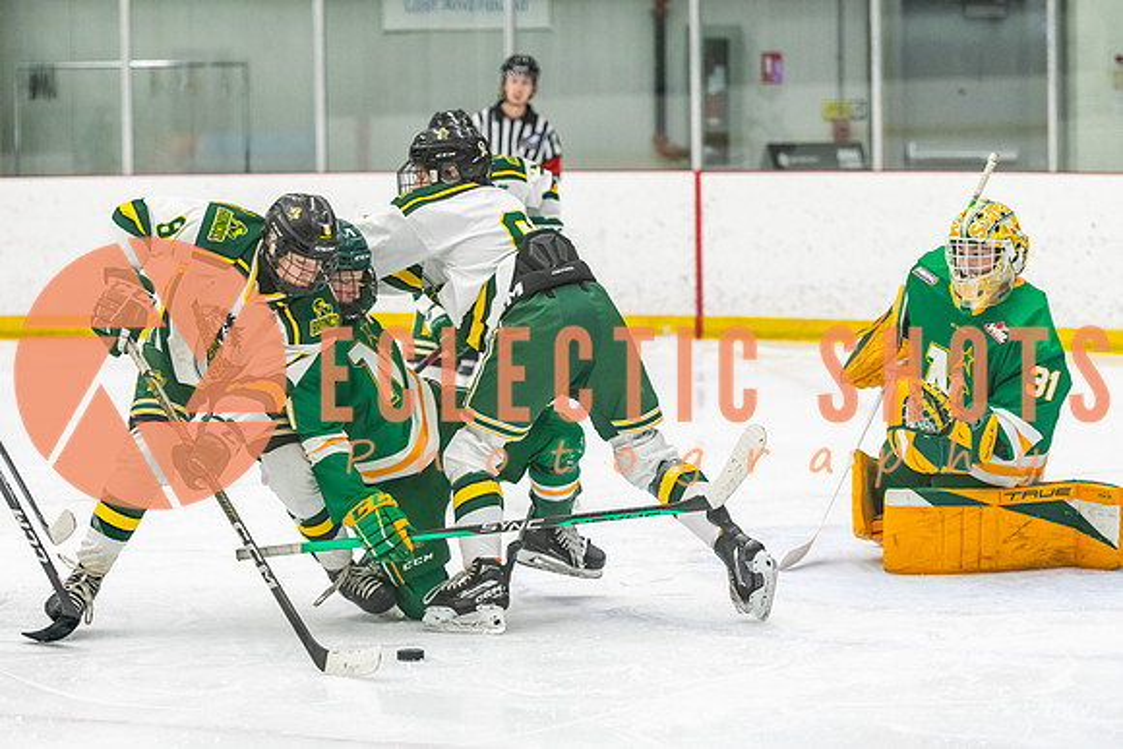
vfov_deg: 10.5
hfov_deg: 15.7
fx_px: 4067
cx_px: 443
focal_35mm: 130
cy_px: 311
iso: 3200
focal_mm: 105
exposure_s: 1/800
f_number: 2.8
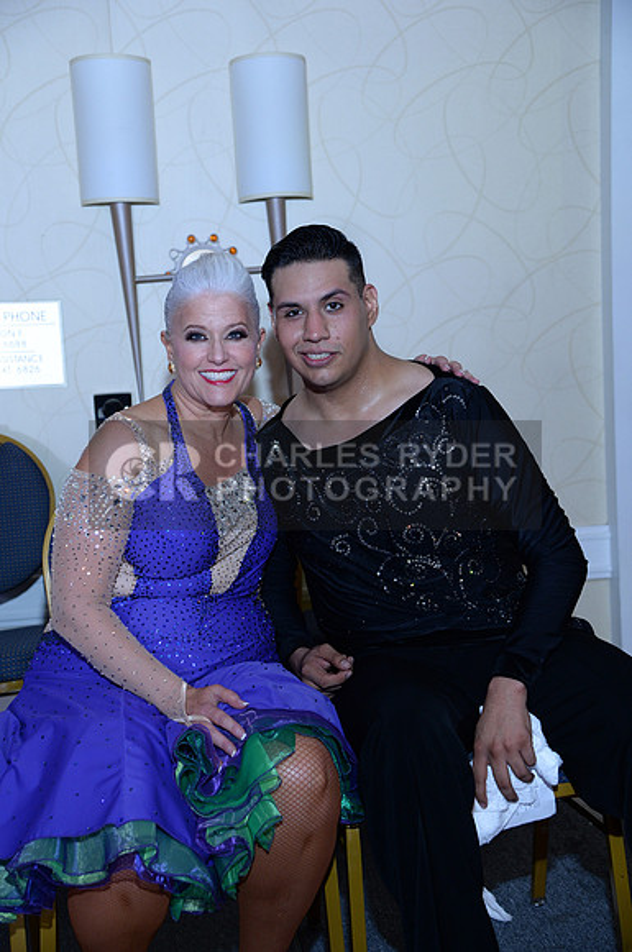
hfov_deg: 26.9
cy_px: 476
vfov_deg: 39.6
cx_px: 316
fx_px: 1321
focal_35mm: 50
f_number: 4.5
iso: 1250
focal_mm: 50
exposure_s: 1/250
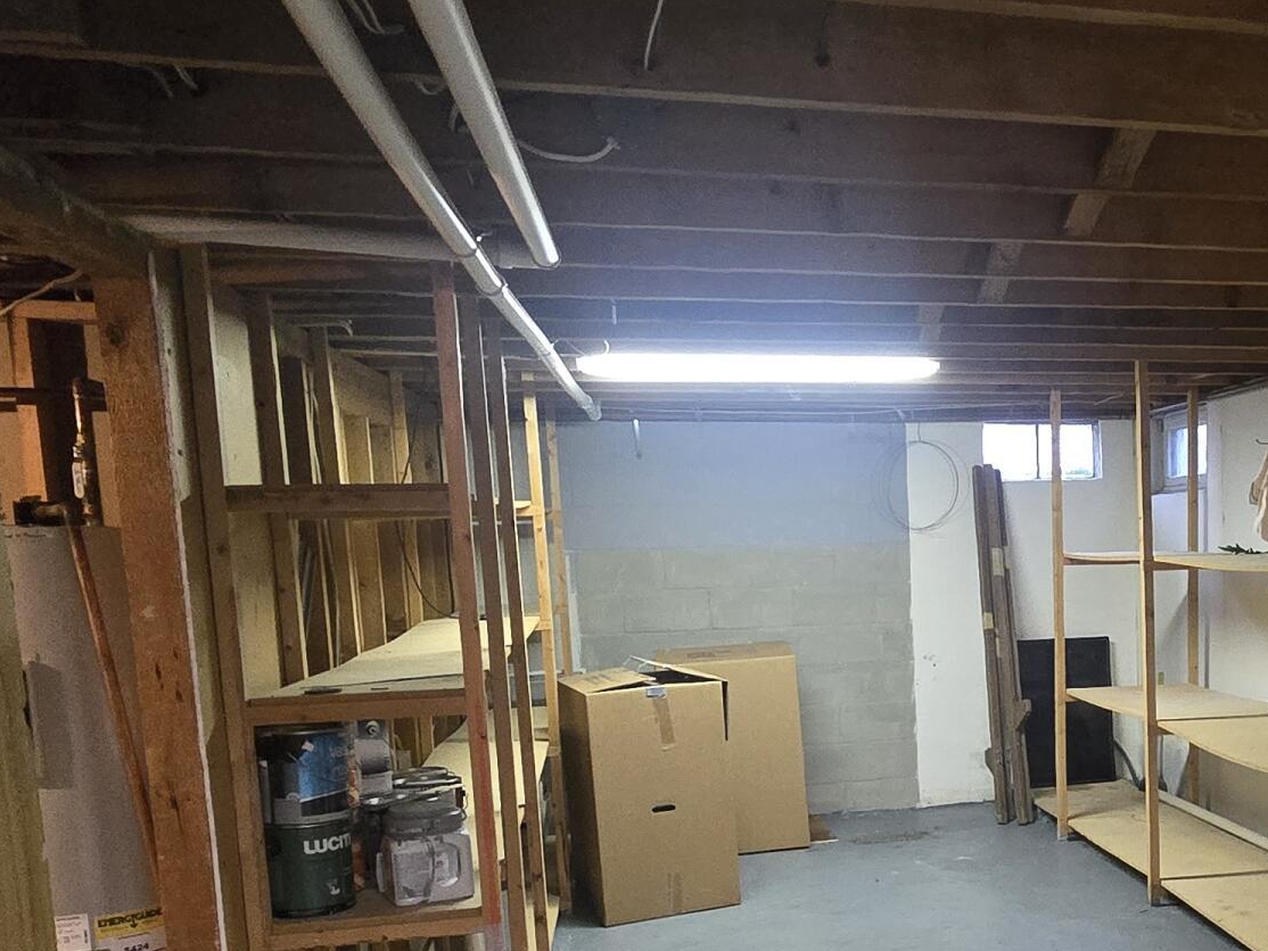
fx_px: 1282
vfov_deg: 39.4
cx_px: 1071
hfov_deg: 48.6
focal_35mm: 35
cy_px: 733
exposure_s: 1/60
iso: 1250
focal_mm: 2.2
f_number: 2.2
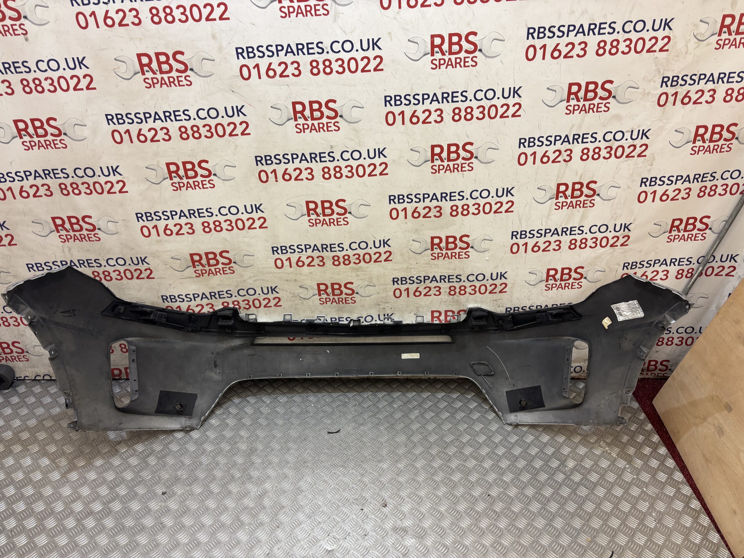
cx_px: 372
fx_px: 559
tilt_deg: -30.0
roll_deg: -3.0
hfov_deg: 67.3
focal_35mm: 26
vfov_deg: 53.1
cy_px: 279
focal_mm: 5.96
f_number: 1.6
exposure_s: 1/50
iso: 64
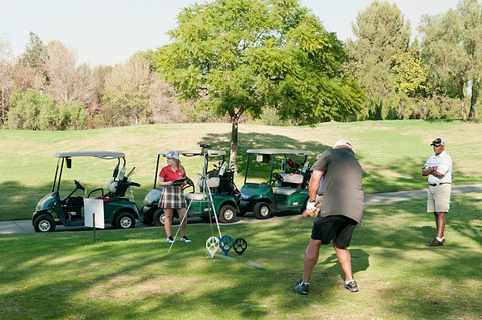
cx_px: 241
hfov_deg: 38.9
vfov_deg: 26.4
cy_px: 160
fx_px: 682
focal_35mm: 51
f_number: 6.3
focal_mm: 34
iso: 250
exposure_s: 1/160
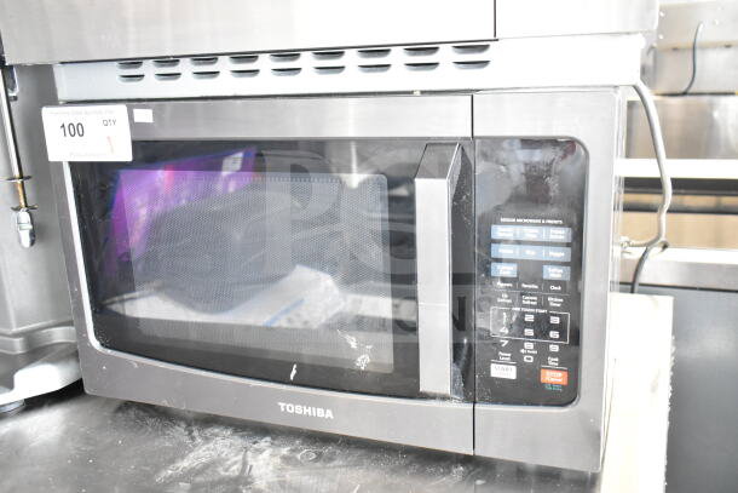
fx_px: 707
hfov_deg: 55.1
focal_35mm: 34
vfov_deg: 38.4
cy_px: 246
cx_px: 369
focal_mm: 23
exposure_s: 1/40
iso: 6400
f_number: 3.8
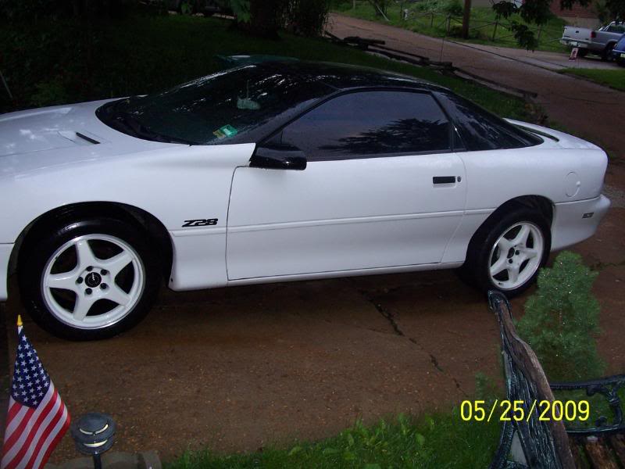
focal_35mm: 35
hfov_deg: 52.6
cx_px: 312
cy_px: 234
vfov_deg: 40.7
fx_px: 632
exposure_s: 1/60
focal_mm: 6
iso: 140
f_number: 2.8
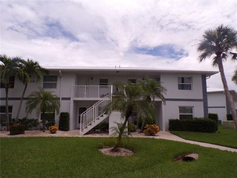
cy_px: 89
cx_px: 118
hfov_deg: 71.6
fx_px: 164
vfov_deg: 56.8
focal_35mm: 24
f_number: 5.8
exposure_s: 1/450
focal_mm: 4.3
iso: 80
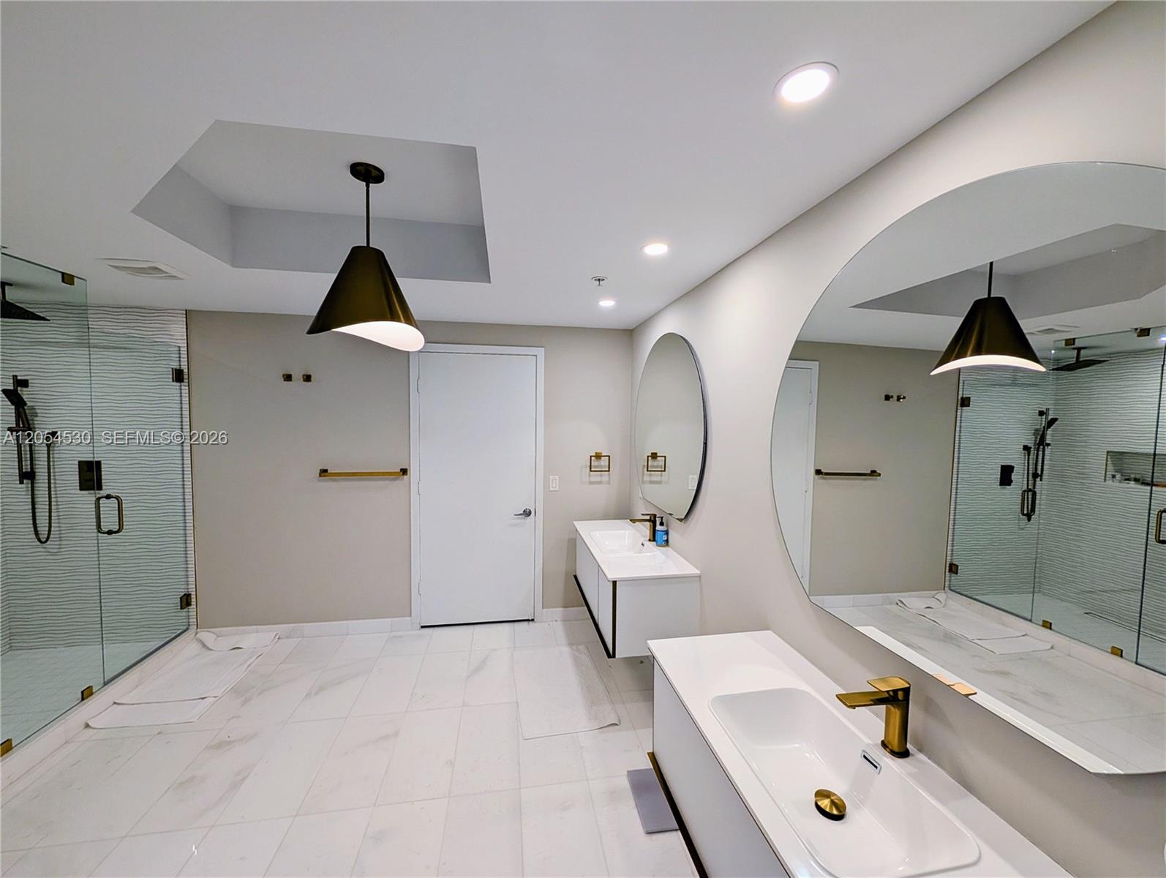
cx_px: 583
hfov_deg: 110.5
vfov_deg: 94.6
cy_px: 439
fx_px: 405
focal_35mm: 12
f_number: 1.7
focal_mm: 2.02
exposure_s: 1/125
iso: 47
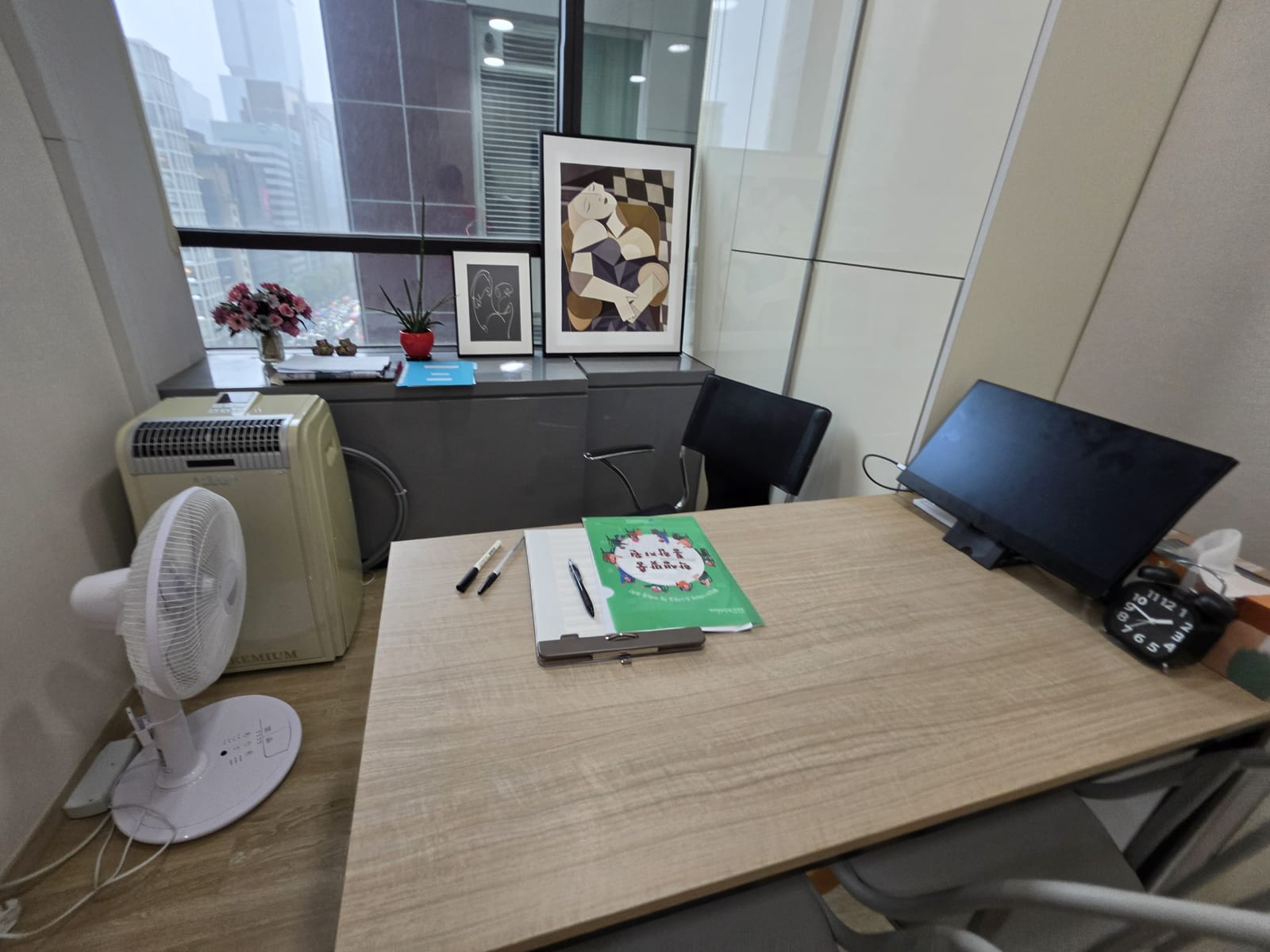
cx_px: 635
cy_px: 476
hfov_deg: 106.2
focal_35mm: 13
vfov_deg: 89.9
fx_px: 477
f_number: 1.9
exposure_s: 1/120
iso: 100
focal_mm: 2.2
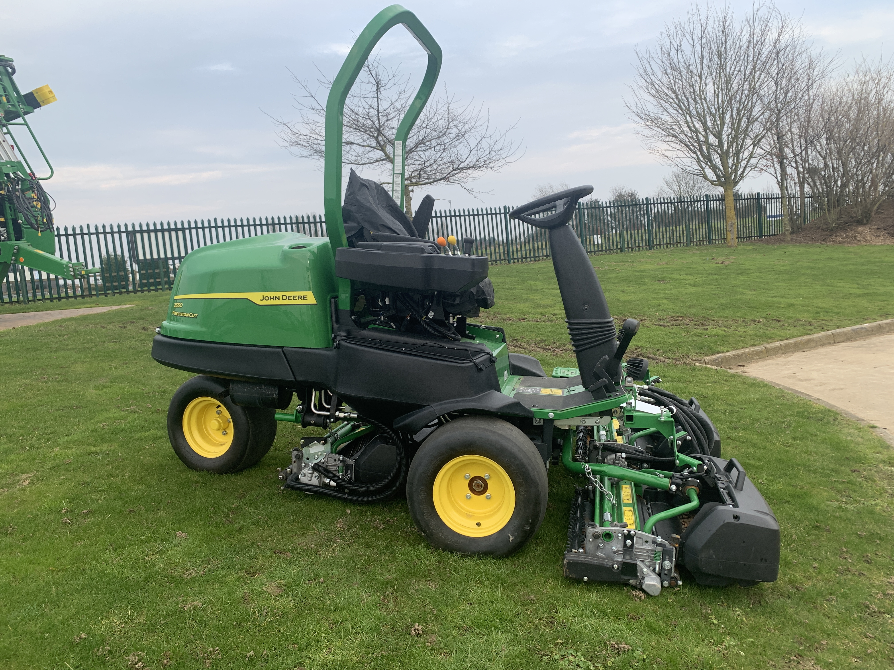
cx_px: 447
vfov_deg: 53.1
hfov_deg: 67.3
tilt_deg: -6.0
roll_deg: +3.6
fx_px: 671
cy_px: 335
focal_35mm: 26
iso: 25
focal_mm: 4.25
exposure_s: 1/412
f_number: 1.8
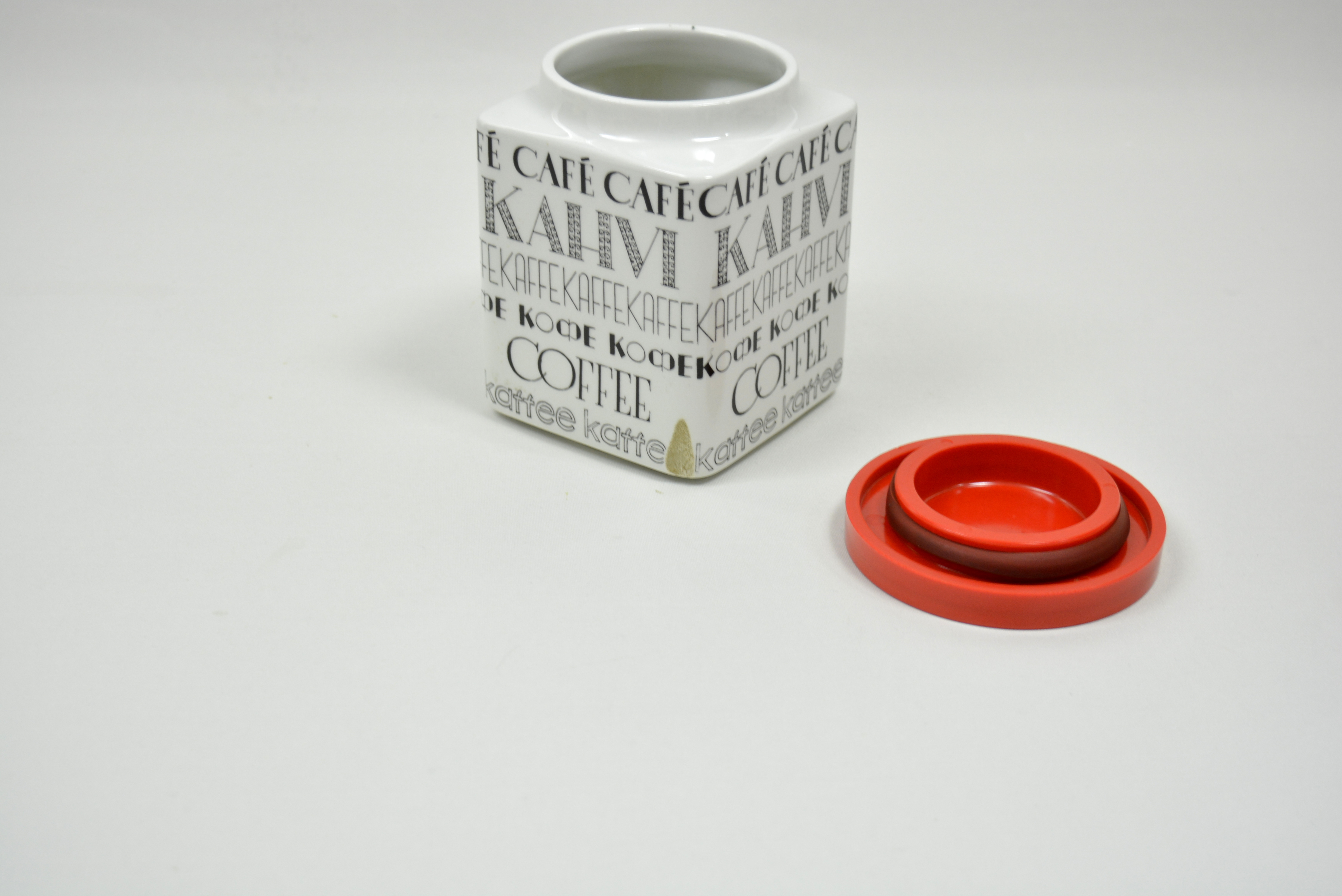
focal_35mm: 54
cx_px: 671
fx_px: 2013
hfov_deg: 36.9
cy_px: 448
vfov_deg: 25.1
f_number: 5.6
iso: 400
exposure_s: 1/3
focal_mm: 36
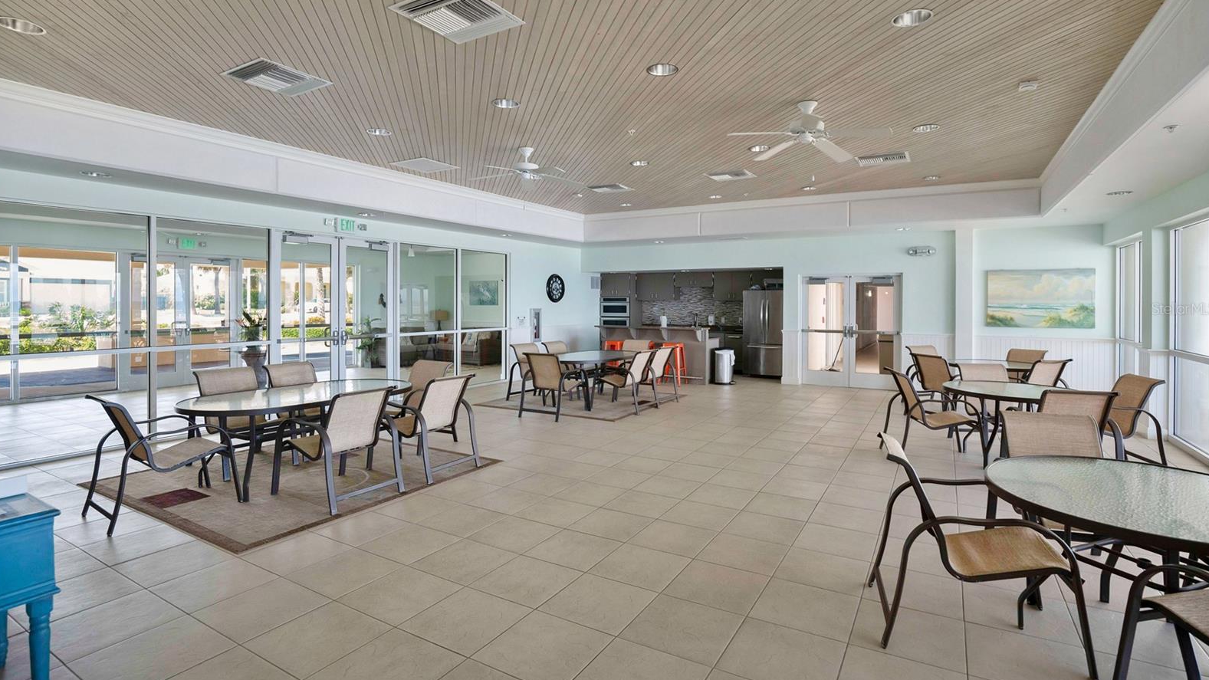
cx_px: 606
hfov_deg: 95.9
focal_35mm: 17
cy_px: 308
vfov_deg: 63.8
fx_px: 545
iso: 1250
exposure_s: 1/160
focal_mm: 16
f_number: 4
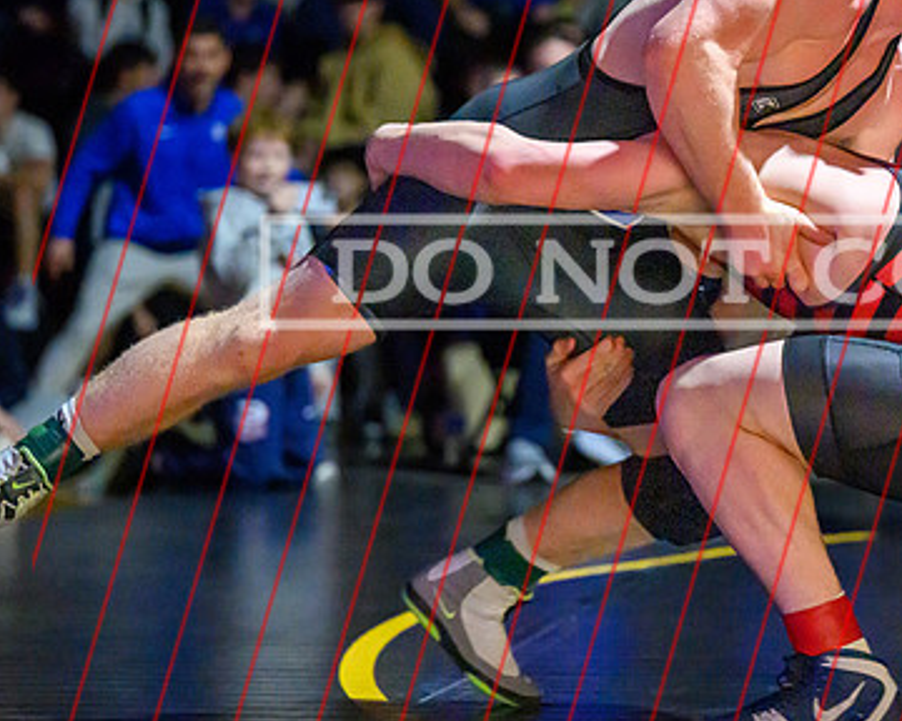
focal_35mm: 155
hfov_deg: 12.4
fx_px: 4138
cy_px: 279
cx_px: 687
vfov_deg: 10.0
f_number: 2.8
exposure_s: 1/640
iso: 16000
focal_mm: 95
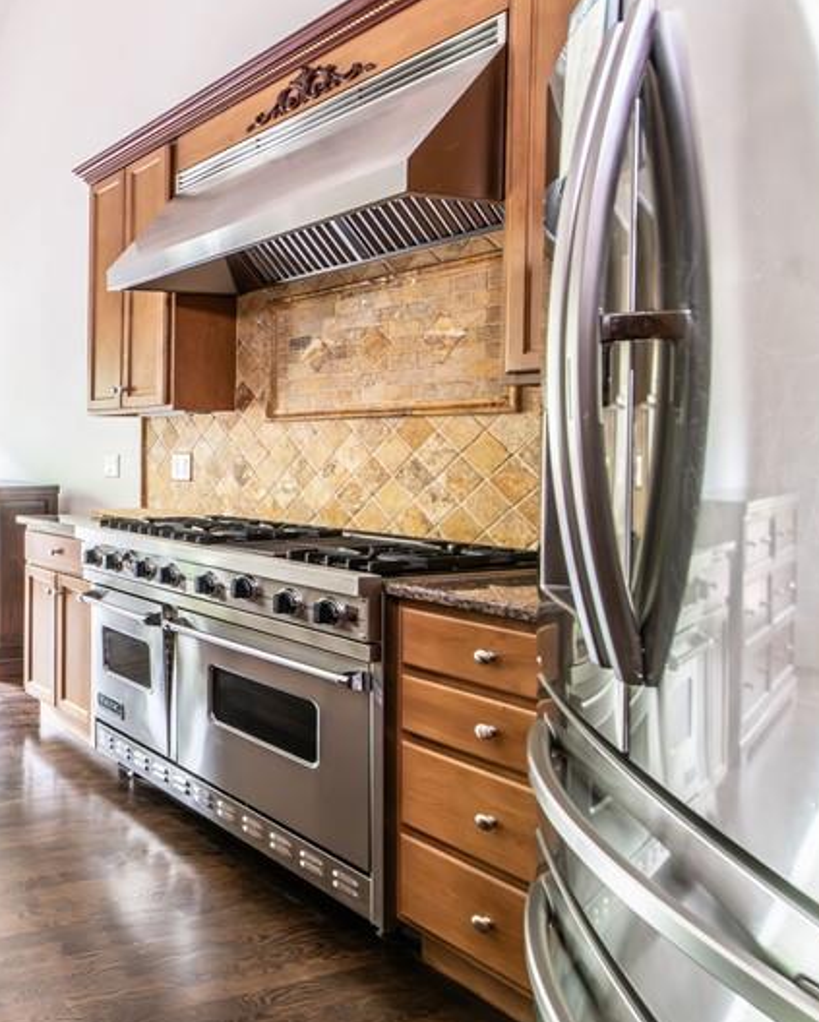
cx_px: -116
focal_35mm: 27
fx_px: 817
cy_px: 466
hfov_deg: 40.8
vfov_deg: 63.9
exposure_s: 1/2.5
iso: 1000
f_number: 10
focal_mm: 14
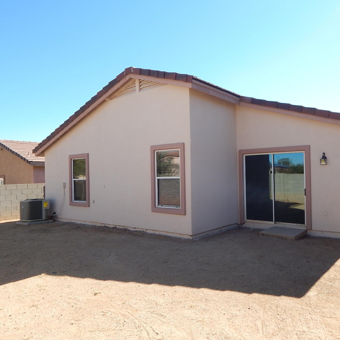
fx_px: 289
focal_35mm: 26
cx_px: 191
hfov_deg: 60.8
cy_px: 170
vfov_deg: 60.9
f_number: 3
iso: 125
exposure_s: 1/800
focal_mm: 4
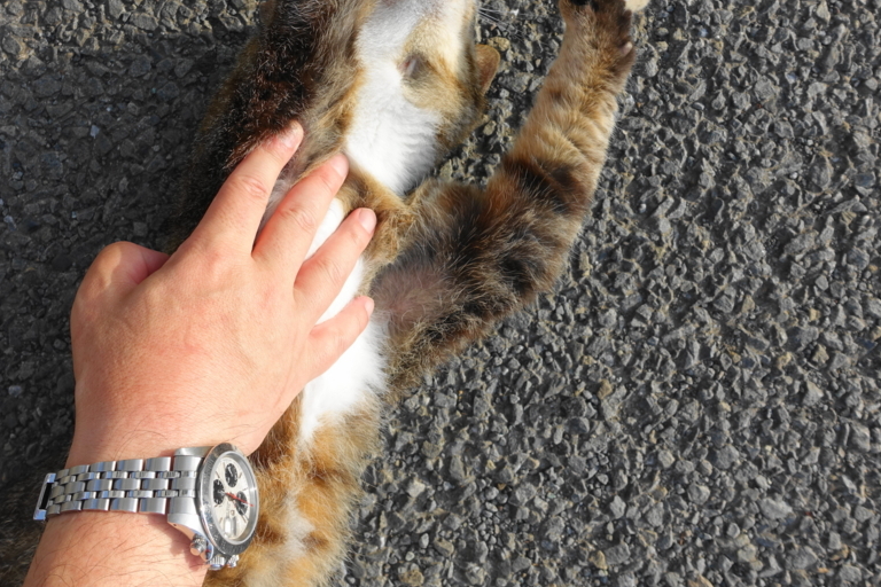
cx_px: 388
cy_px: 212
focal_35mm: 32
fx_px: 783
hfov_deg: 58.6
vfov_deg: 40.8
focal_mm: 8.8
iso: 125
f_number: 4
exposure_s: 1/500
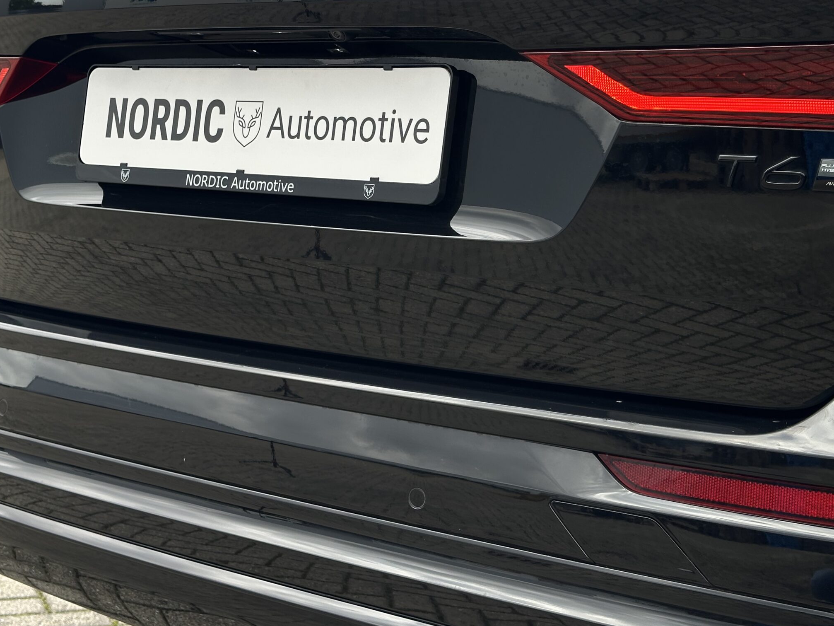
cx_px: 440
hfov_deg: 31.7
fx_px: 1470
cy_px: 231
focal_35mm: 61
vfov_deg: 24.0
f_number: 1.78
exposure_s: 1/587
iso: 64
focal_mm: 6.86
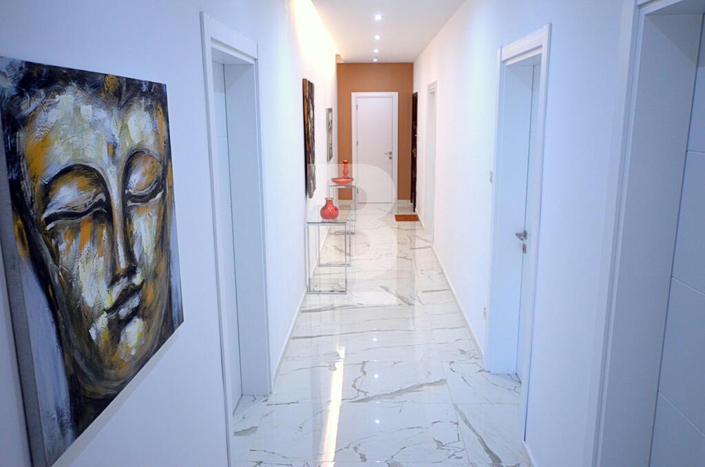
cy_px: 234
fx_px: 528
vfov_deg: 47.7
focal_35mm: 27
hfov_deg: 67.5
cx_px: 352
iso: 720
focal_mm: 18
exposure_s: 1/60
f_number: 4
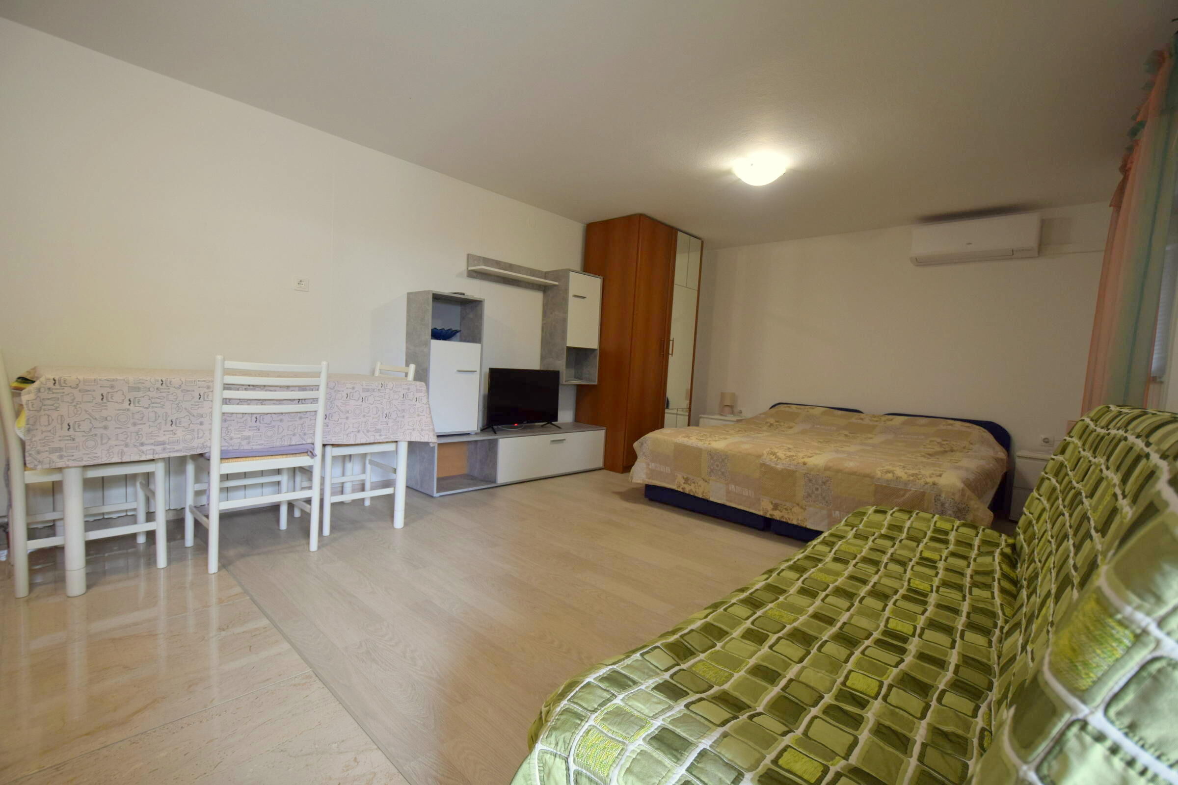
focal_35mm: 15
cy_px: 392
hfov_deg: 100.4
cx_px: 589
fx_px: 491
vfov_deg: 77.3
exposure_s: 1/60
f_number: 4
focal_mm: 10
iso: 500
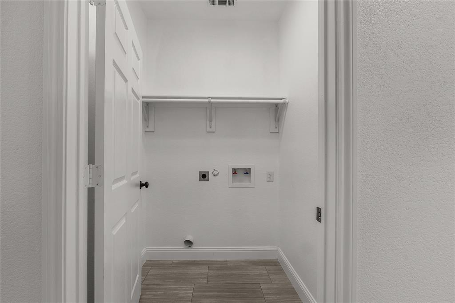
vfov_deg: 74.1
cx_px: 228
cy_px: 152
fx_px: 201
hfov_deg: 97.1
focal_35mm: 16
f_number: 10
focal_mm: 10.6
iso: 200
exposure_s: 1/5
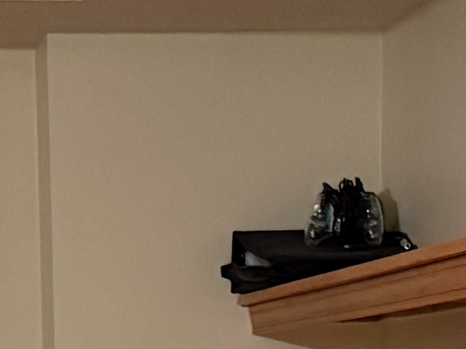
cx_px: 80
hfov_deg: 10.9
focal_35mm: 180
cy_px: 796
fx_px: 2422
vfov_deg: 7.7
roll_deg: +1.5
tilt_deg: -8.3
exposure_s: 1/40
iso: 640
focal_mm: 6.76
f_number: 1.78
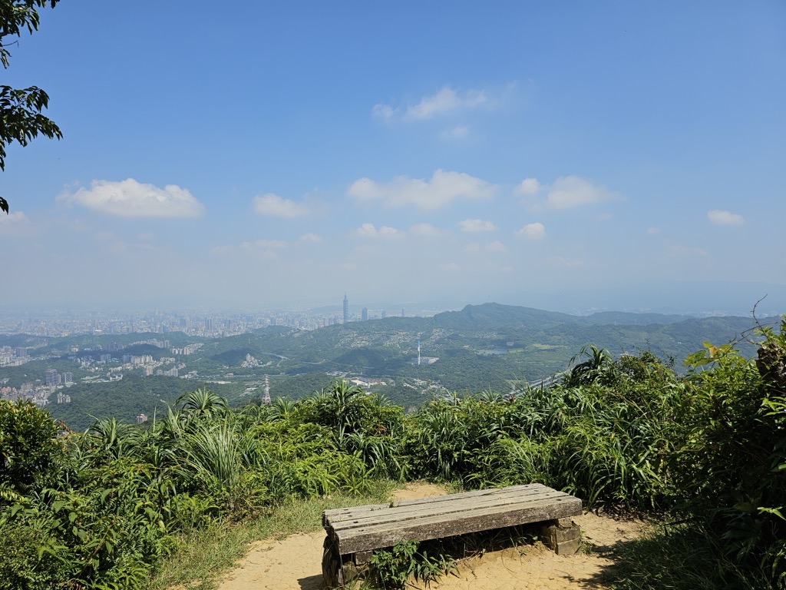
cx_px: 393
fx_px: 522
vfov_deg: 58.9
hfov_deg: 73.9
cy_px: 295
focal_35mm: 23
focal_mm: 6.3
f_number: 1.7
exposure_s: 1/1044
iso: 10
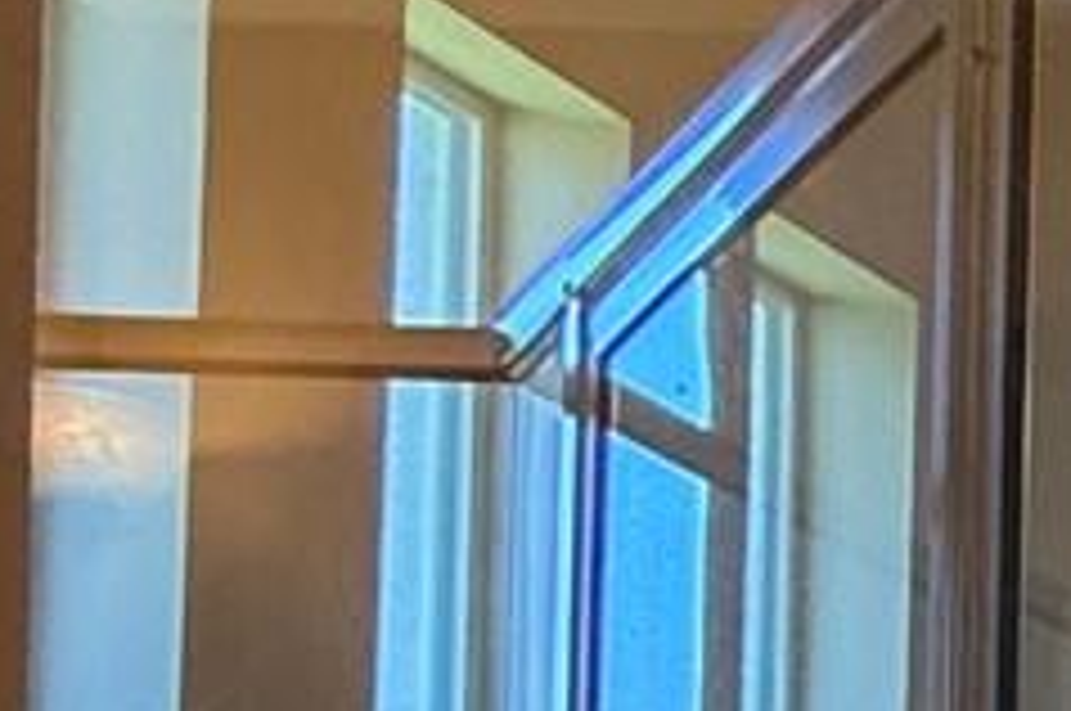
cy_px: 1372
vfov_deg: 12.4
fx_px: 2912
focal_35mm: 98
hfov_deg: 12.0
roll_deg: -0.9
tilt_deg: +3.0
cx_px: 3078
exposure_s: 1/120
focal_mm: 2.22
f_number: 2.2
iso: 250
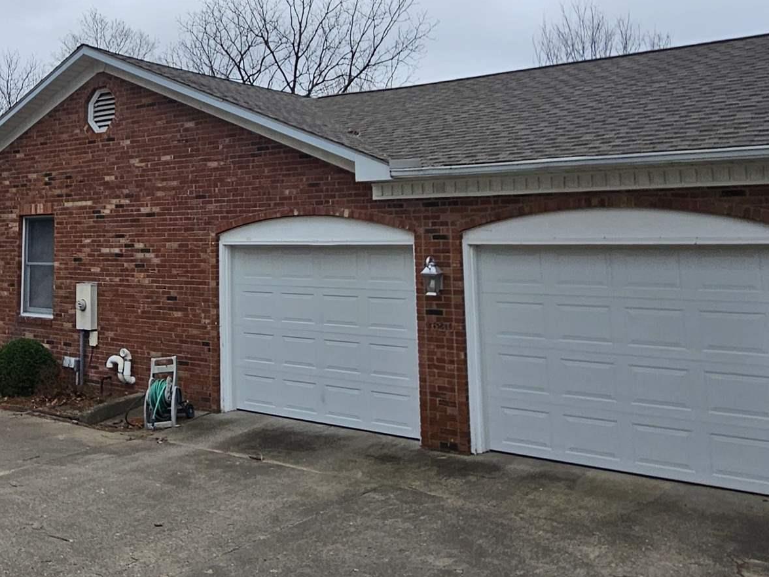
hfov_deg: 52.2
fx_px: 755
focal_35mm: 34
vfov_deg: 40.6
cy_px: 144
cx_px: 219
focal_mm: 2.2
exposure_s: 1/471
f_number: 2.2
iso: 50
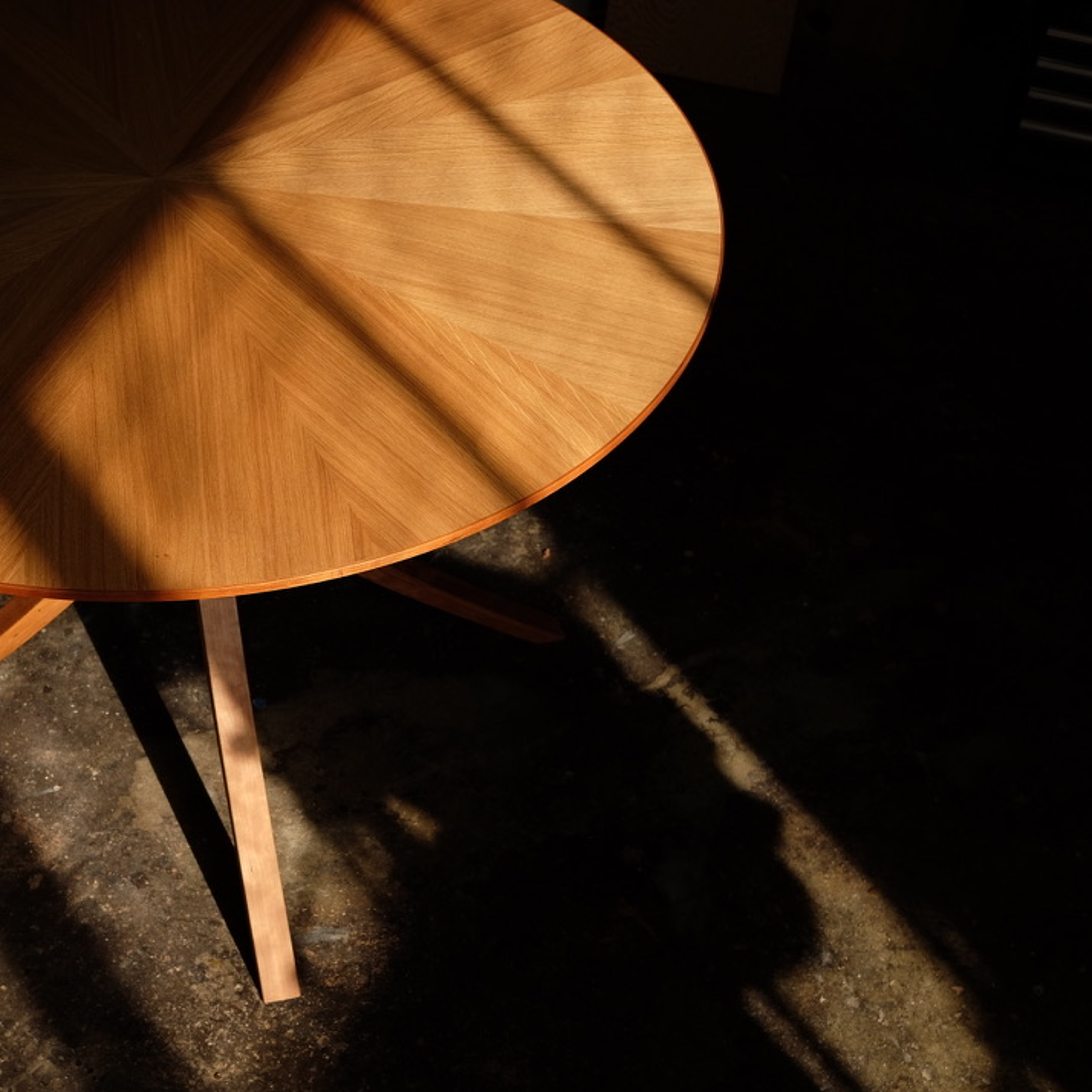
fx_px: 1892
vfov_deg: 32.2
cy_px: 541
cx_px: 378
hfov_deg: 32.0
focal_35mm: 53
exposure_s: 1/500
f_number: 5
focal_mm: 27
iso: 200
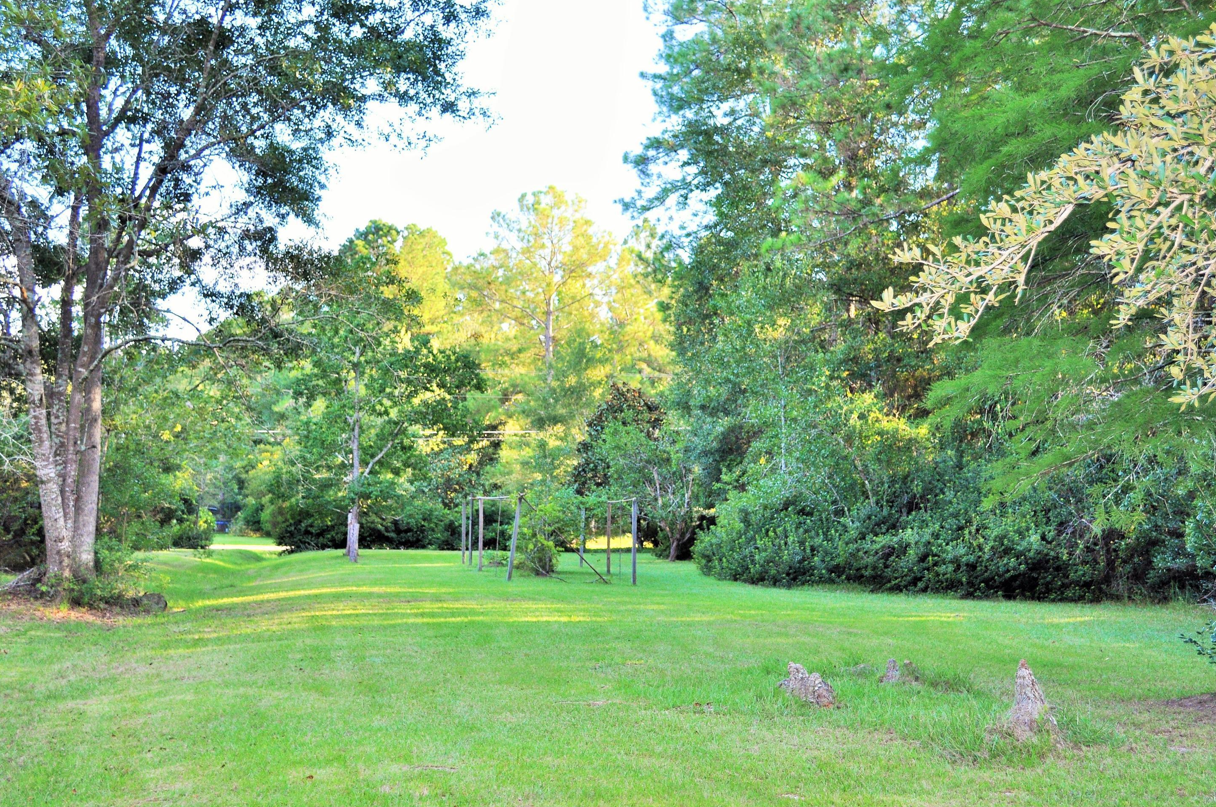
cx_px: 606
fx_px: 1585
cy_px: 410
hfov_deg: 42.0
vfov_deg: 28.6
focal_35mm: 47
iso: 360
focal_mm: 30
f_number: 4.5
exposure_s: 1/200
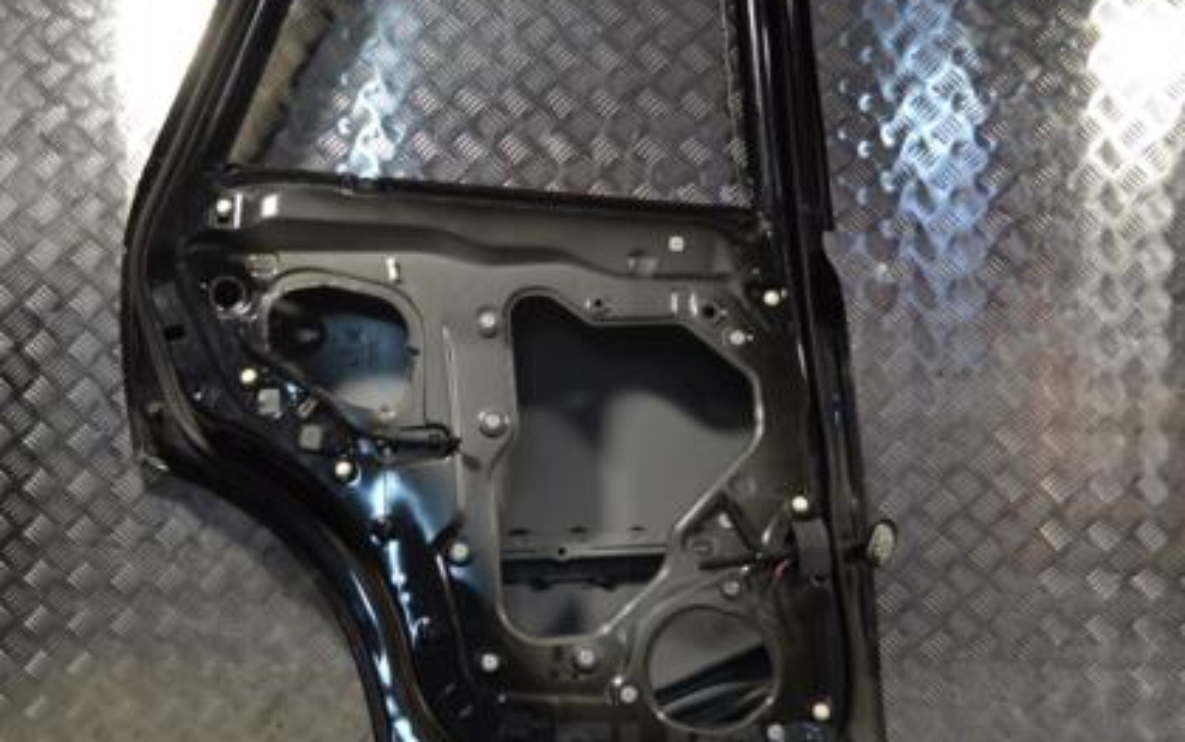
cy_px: 389
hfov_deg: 41.7
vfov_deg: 26.9
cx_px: 502
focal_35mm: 48
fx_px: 1551
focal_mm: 22
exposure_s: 1/60
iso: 100
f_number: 4
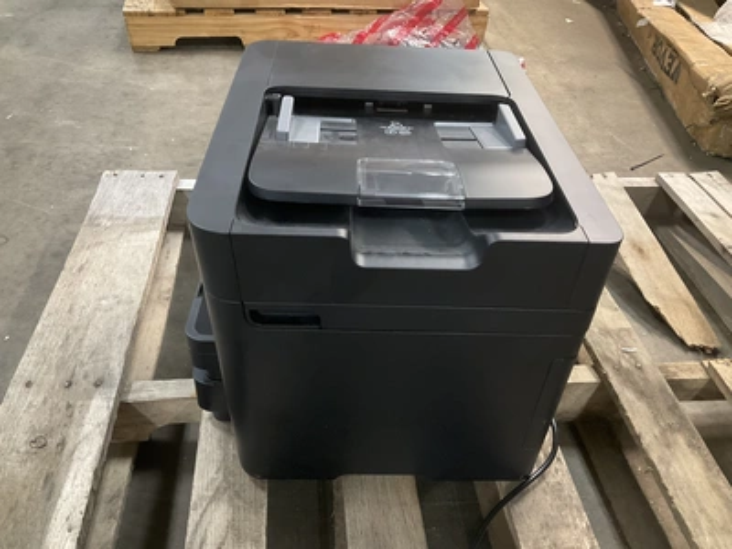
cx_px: 366
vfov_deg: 48.2
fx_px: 613
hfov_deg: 61.7
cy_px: 274
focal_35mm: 29
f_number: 1.8
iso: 250
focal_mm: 3
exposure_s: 1/40
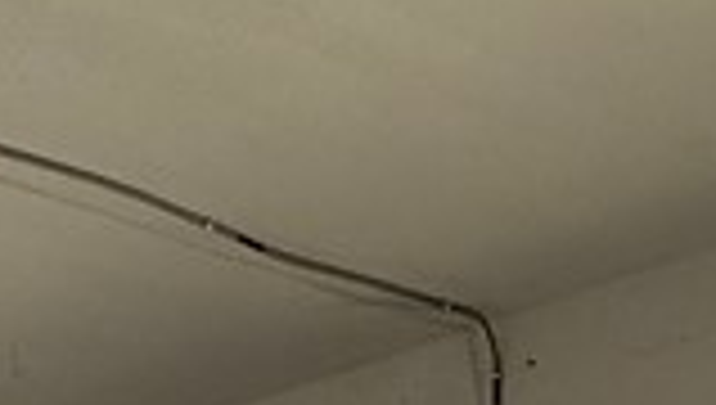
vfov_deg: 10.8
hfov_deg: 21.7
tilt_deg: +1.4
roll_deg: -0.3
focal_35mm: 98
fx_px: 1863
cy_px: 918
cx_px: 464
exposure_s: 1/398
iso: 50
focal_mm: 2.22
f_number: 2.2
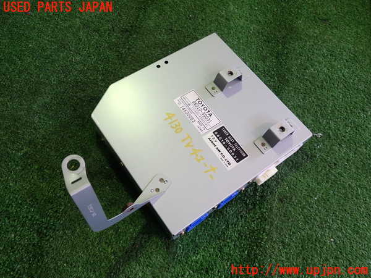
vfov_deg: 46.8
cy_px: 139
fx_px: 322
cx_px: 186
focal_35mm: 30
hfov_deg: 60.0
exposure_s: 1/50
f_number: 2.3
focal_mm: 5.4
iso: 200
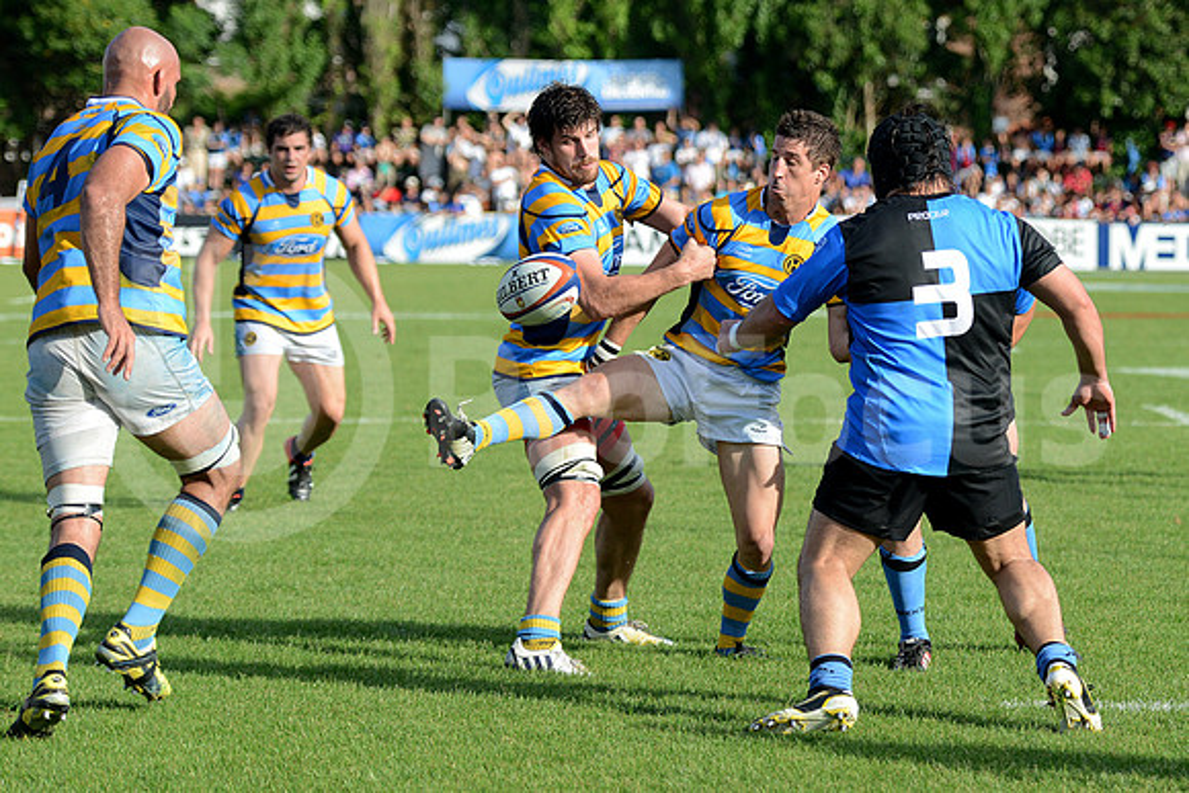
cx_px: 594
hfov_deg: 16.4
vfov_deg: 11.0
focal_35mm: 125
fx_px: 4129
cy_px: 396
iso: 500
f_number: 4
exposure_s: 1/1250
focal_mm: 125
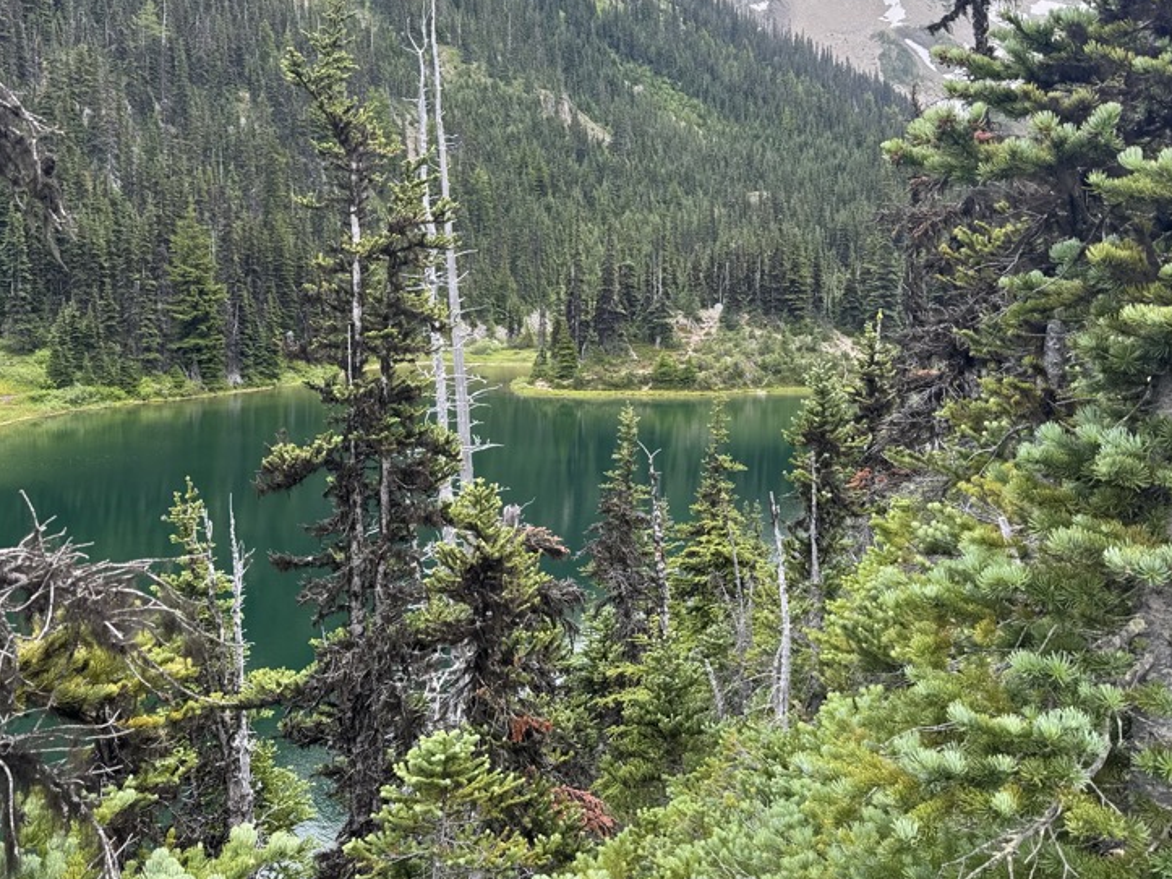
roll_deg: -1.1
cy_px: 352
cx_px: 632
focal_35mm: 34
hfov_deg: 53.9
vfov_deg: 41.6
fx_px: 1151
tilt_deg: -5.2
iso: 80
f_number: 1.78
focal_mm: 6.76
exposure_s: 1/700
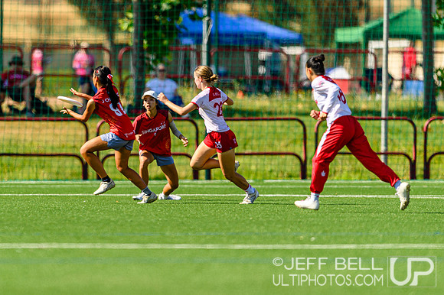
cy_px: 152
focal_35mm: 607
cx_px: 150
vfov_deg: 2.3
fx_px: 7485
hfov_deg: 3.4
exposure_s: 1/1600
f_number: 3.2
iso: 100
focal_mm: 400
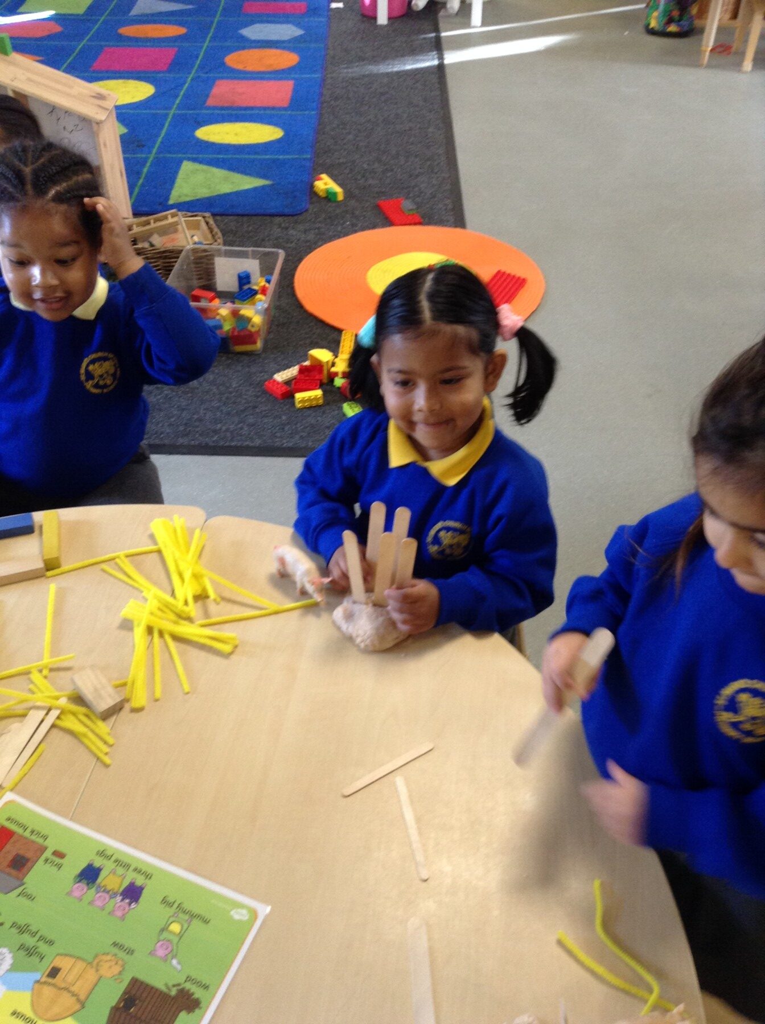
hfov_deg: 42.8
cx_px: 382
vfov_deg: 55.4
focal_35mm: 33
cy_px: 512
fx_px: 975
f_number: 2.4
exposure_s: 1/24
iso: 80
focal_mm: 3.3
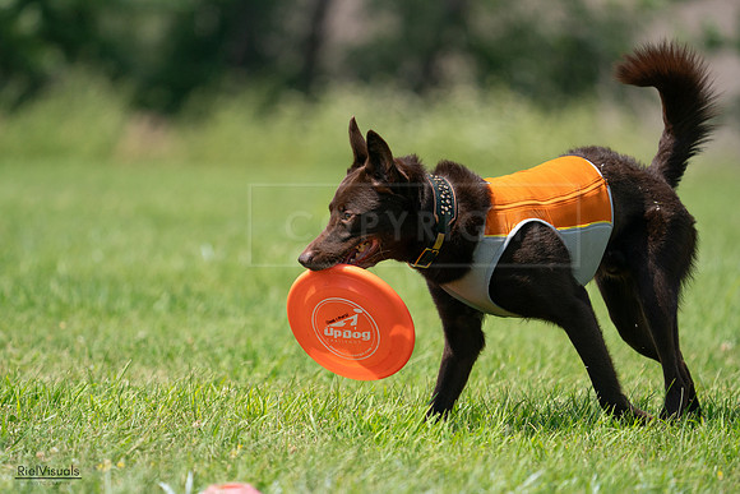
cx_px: 370
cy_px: 247
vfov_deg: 3.9
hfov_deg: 5.8
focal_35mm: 356
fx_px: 7319
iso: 1000
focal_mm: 356
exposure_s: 1/4000
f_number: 6.3
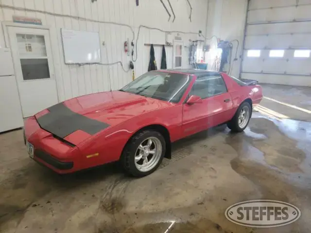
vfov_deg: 56.8
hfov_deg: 71.6
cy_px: 116
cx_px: 156
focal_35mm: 24
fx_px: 216
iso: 100
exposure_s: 1/60
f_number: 1.8
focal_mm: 6.7
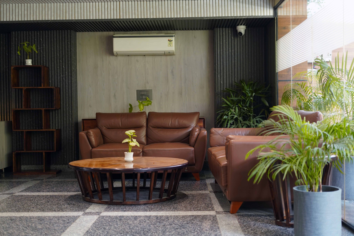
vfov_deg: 27.0
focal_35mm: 50
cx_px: 177
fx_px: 492
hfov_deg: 39.6
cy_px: 118
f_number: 2.5
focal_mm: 50
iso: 1000
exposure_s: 1/100
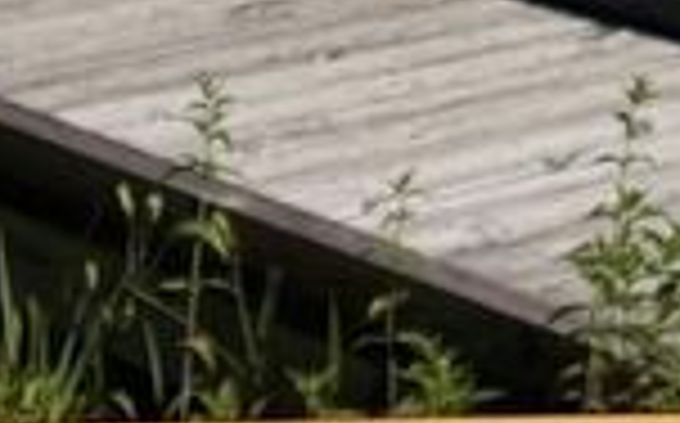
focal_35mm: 135
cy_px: 1170
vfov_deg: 8.5
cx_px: -131
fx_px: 2499
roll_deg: +1.8
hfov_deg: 15.0
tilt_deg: -37.1
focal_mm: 6.76
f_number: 1.78
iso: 80
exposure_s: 1/9091
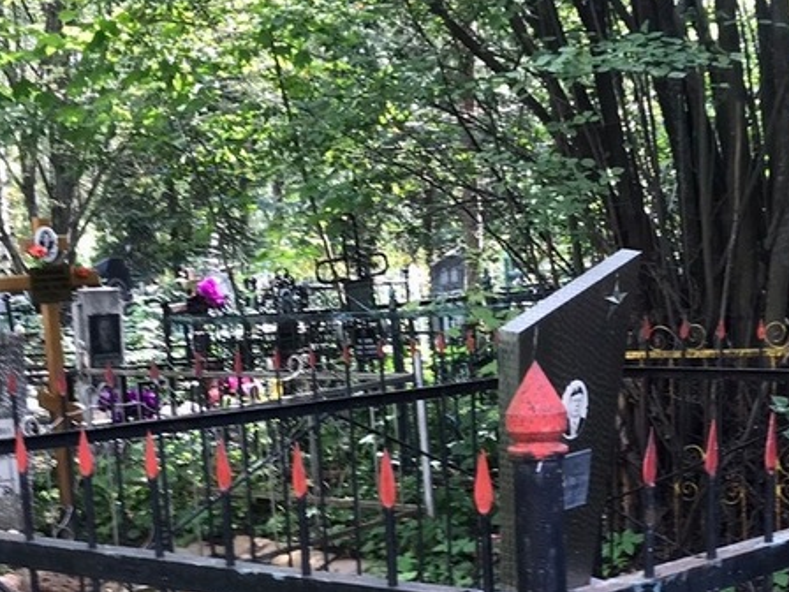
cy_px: 544
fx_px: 1459
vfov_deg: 22.3
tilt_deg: -9.5
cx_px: 421
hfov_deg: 30.3
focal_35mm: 64
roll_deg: +1.1
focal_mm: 3.99
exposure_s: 1/50
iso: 25
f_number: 1.8
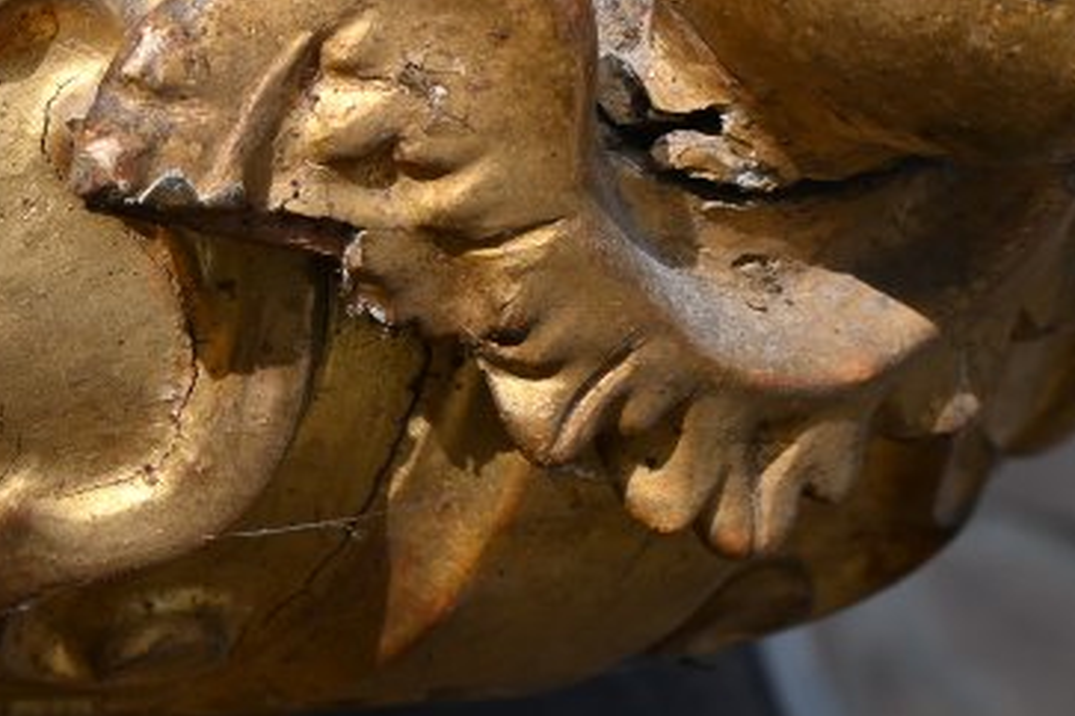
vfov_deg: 10.6
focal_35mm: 129
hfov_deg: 15.1
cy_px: 228
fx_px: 3852
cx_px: -349
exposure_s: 1/400
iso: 100
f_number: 7.1
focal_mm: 26
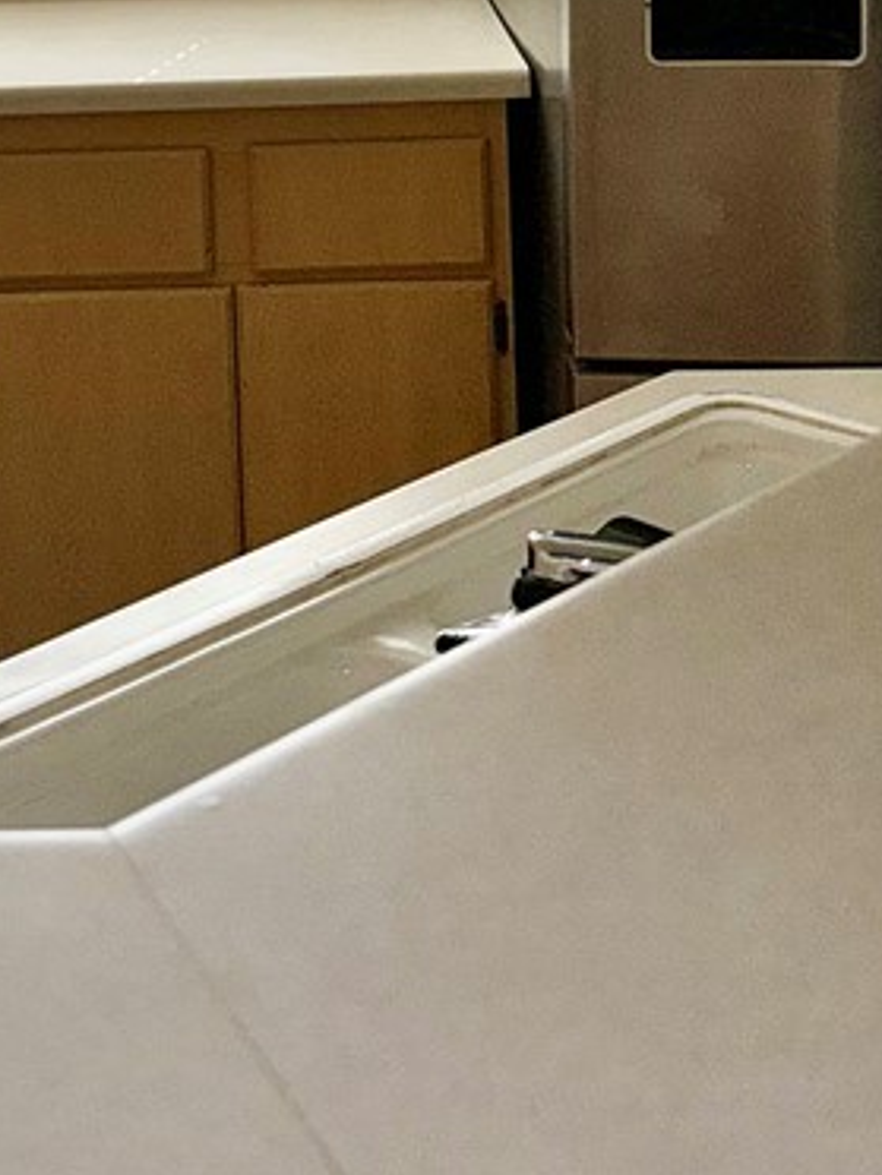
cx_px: 228
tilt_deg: -5.6
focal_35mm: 66
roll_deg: +1.6
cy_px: -180
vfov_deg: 26.6
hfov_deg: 22.1
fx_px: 2242
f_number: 1.78
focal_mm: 6.76
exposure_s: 1/1949
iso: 50
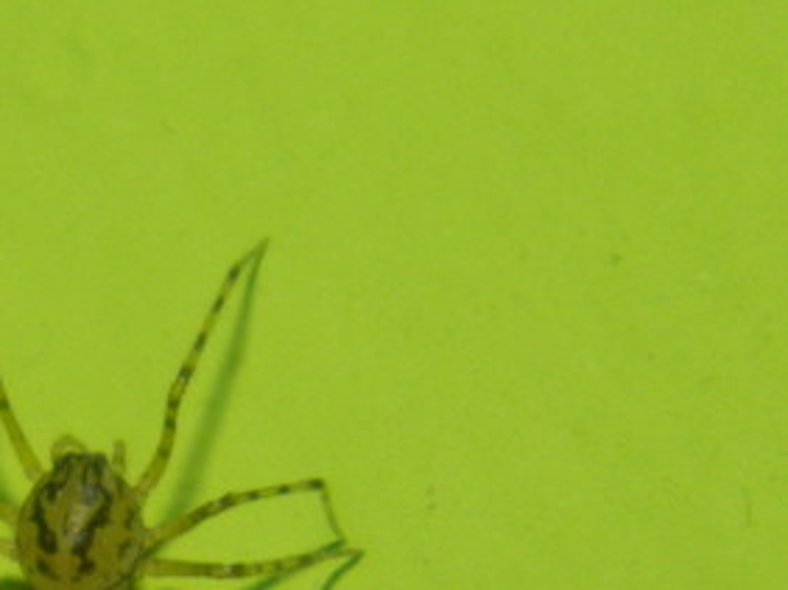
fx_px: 10326
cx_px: 52
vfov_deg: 3.3
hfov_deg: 4.4
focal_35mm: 454
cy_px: 707
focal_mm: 27
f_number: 13.9
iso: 200
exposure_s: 1/60
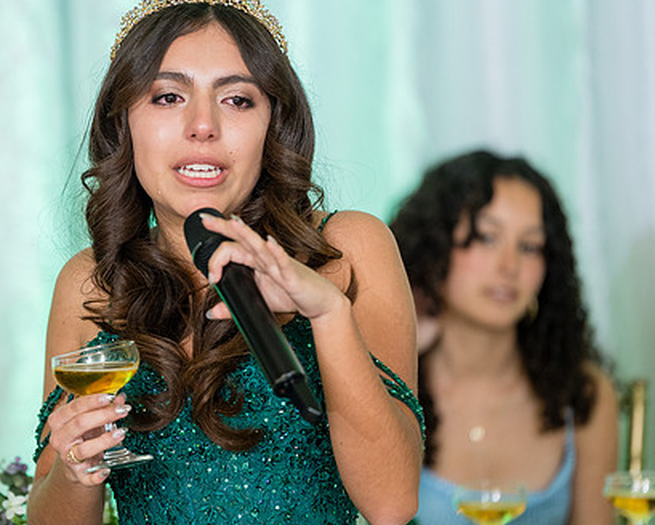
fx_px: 5084
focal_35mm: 262
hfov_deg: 7.4
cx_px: 194
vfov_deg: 5.9
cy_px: 265
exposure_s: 1/250
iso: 1600
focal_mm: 197
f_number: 2.8
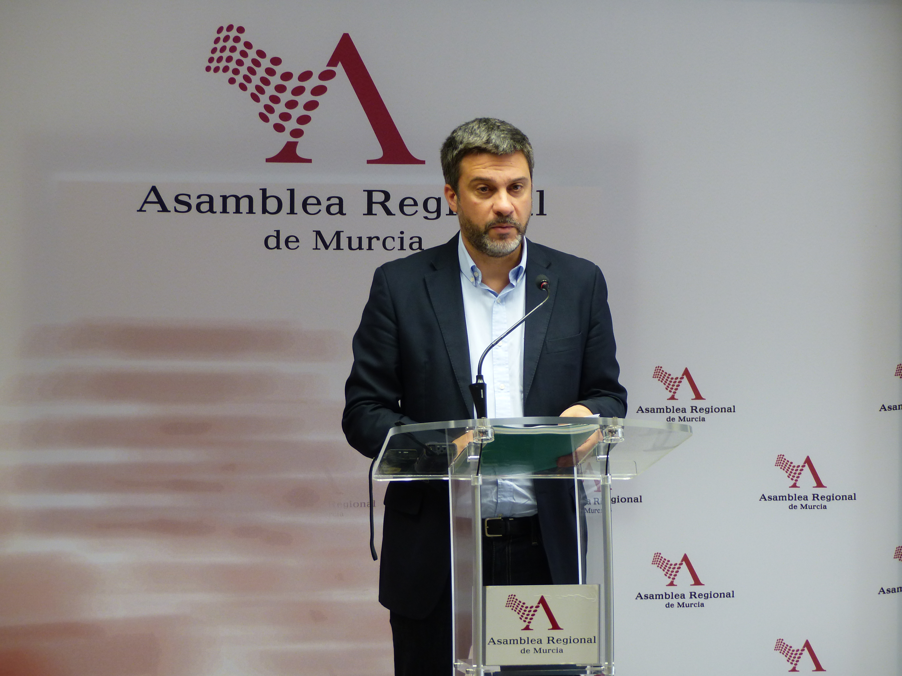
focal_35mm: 119
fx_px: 3101
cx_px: 451
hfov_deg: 16.6
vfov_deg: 12.5
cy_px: 338
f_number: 2.8
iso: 160
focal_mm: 21.4
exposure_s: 1/60
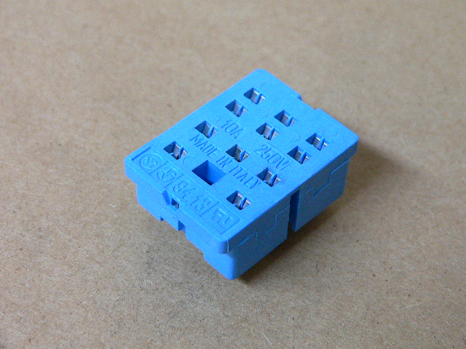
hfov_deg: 24.7
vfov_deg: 18.7
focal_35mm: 79
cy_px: 174
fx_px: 1063
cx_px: 233
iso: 200
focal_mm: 10.5
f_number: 2.8
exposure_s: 1/15
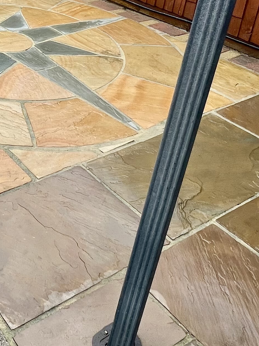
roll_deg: -0.4
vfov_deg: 40.9
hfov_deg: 29.1
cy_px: 27
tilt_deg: -20.4
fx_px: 419
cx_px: -61
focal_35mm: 42
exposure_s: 1/111
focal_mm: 1.57
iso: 32
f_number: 1.8
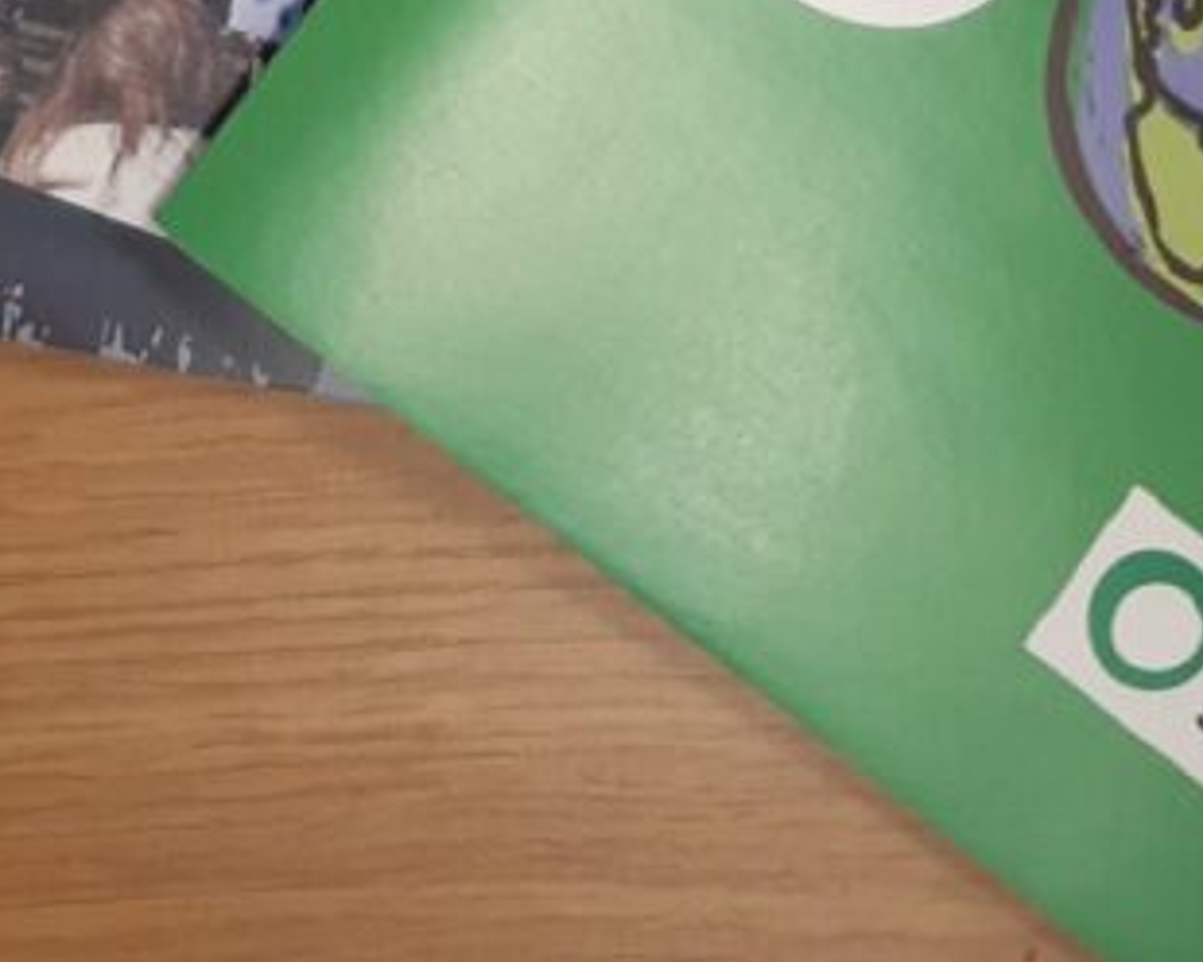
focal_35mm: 95
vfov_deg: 14.5
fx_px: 3382
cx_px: 411
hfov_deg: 20.1
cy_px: -702
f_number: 1.7
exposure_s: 1/50
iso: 80
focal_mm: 3.92
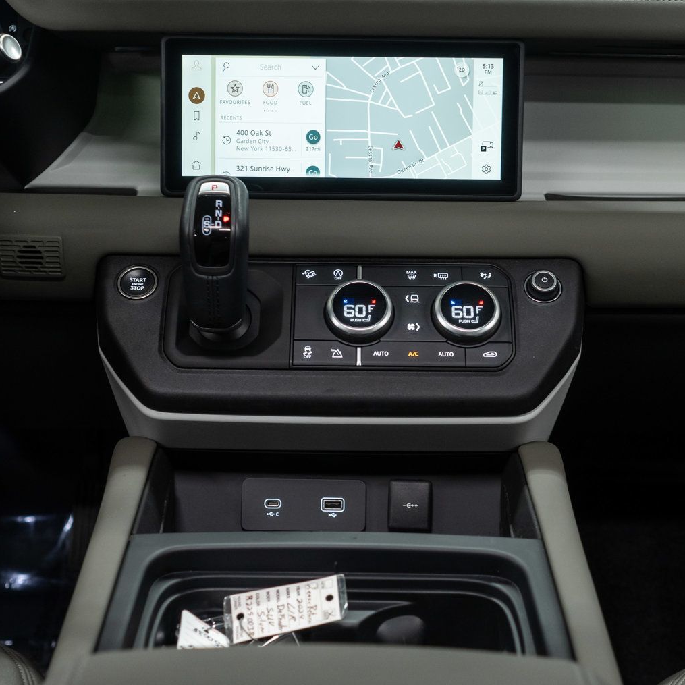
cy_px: 312
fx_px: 1209
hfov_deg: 31.6
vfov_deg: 31.6
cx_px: 344
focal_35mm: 54
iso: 800
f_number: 3.2
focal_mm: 28
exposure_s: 1/50
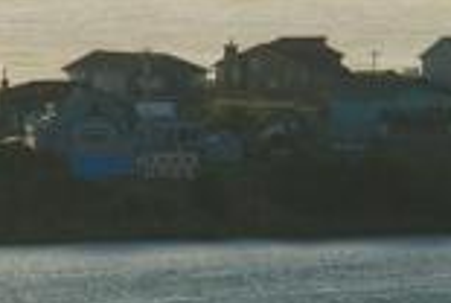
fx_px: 10439
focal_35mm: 832
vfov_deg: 1.7
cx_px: 1194
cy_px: -6
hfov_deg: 2.5
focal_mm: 75
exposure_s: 1/400
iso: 100
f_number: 5.6
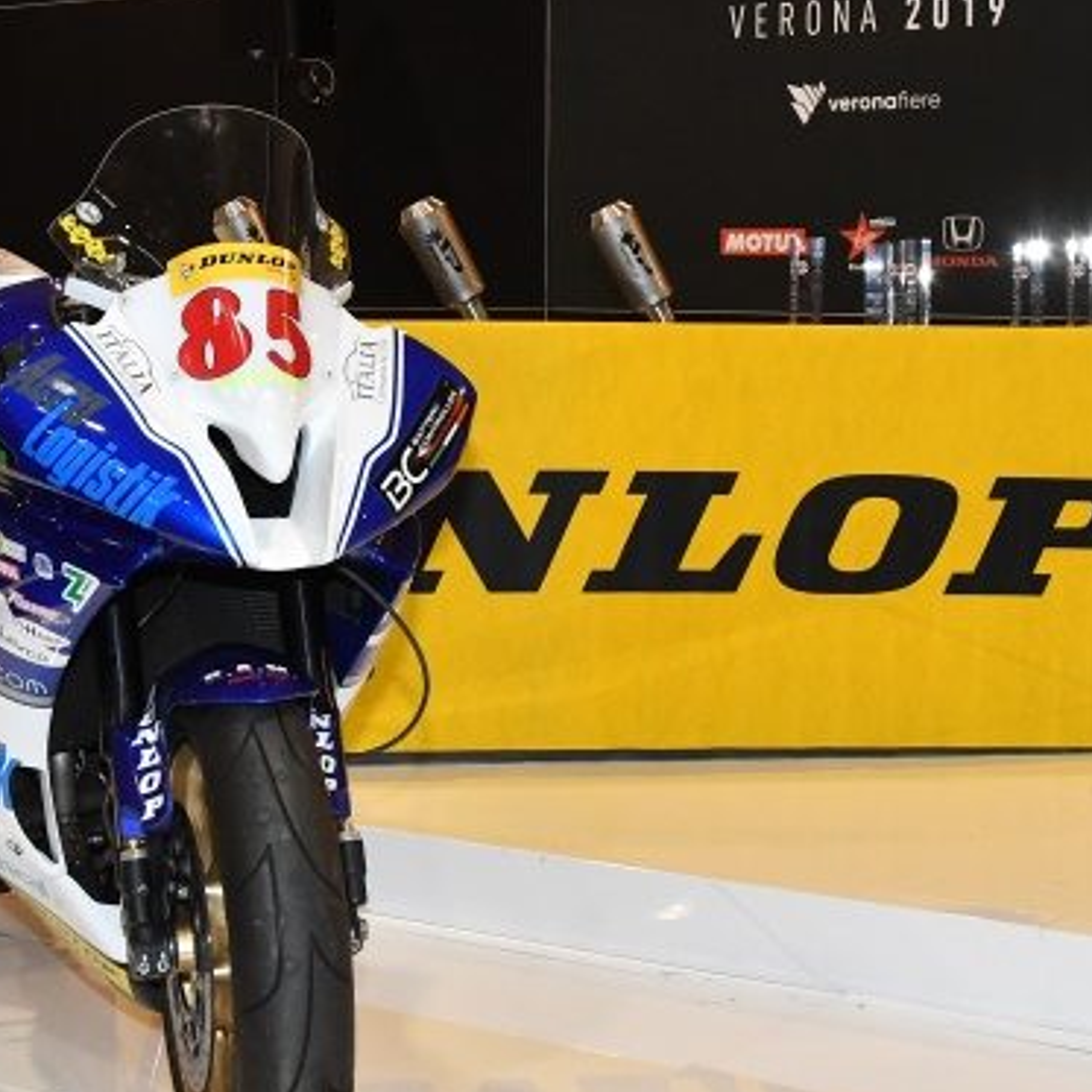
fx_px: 2748
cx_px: 407
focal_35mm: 77
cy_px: 467
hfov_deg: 22.4
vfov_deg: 22.5
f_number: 6.3
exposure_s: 1/125
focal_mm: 22
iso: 1600
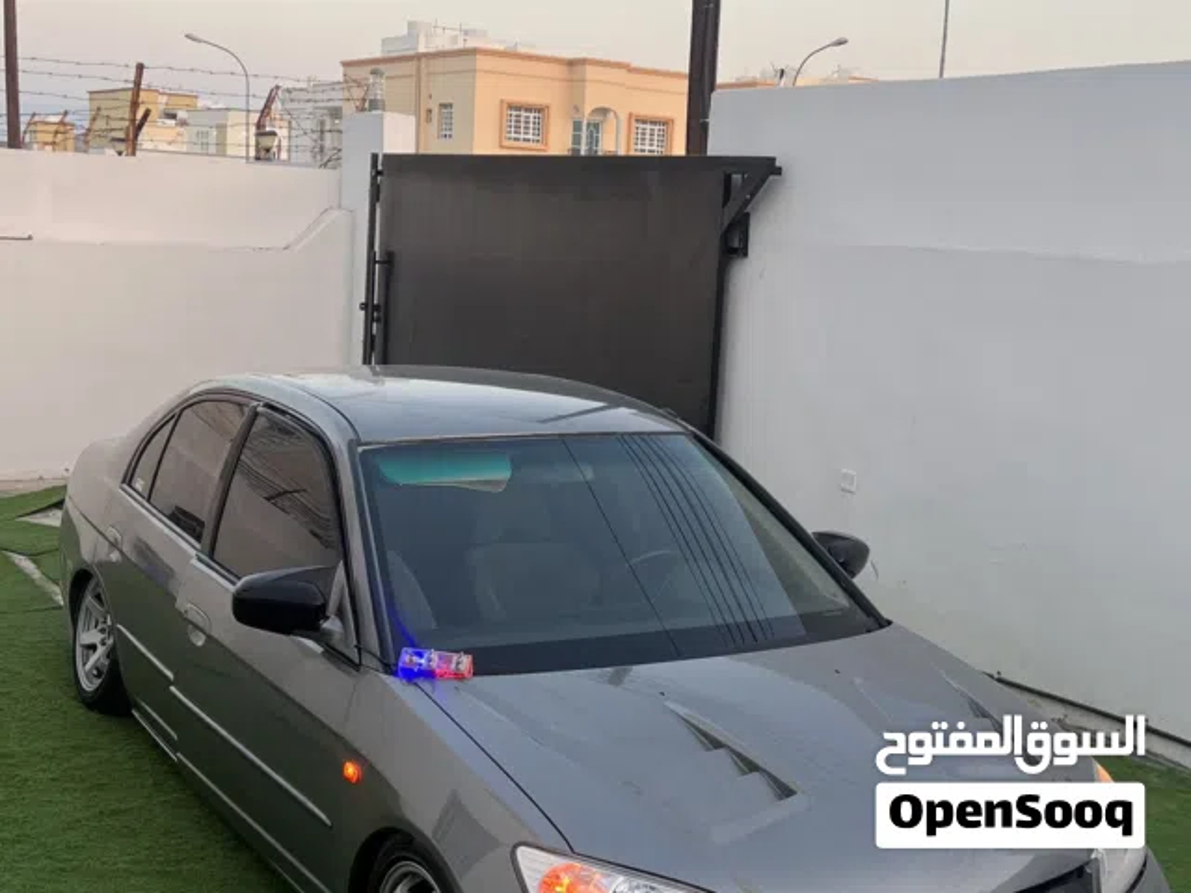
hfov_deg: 67.3
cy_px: 446
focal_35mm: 26
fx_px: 895
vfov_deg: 53.1
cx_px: 596
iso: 40
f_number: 1.5
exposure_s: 1/209
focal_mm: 5.7
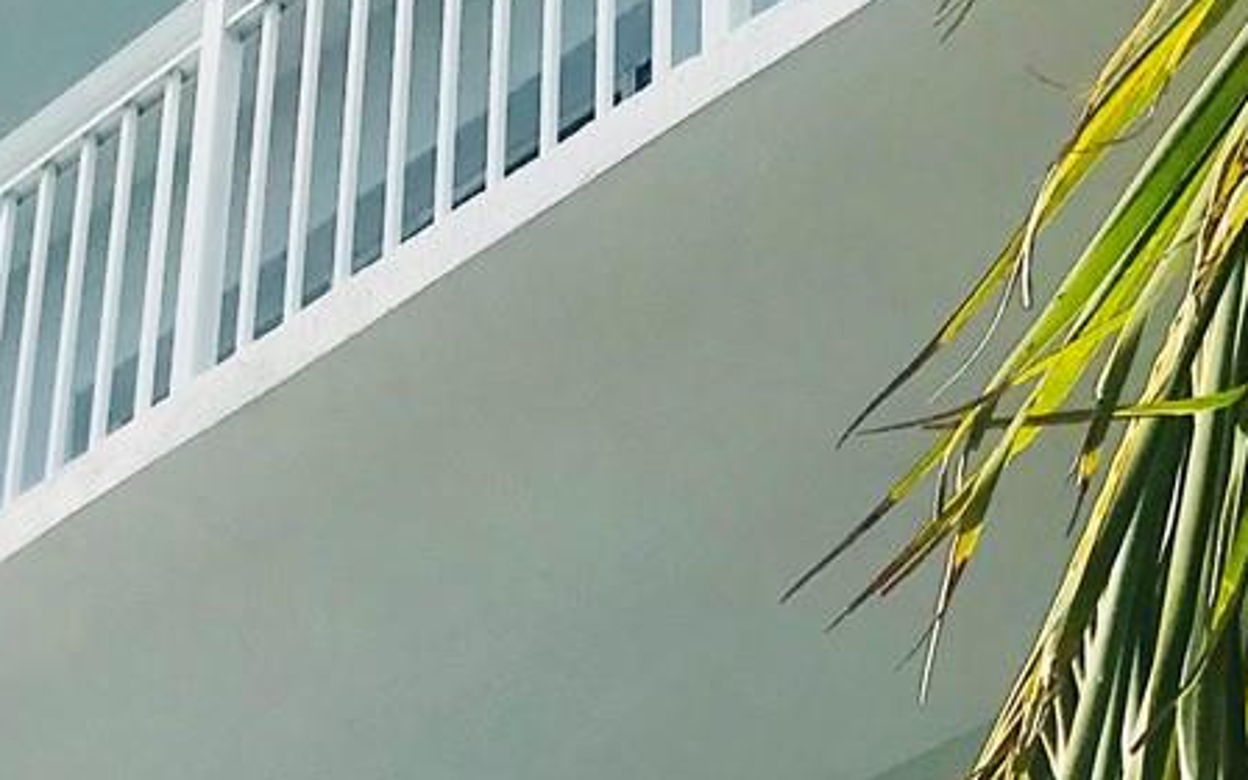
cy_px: 1254
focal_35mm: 106
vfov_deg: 11.7
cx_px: 421
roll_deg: -2.3
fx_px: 3605
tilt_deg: +27.9
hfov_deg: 19.6
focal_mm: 3.99
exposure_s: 1/3300
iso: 20
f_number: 1.8
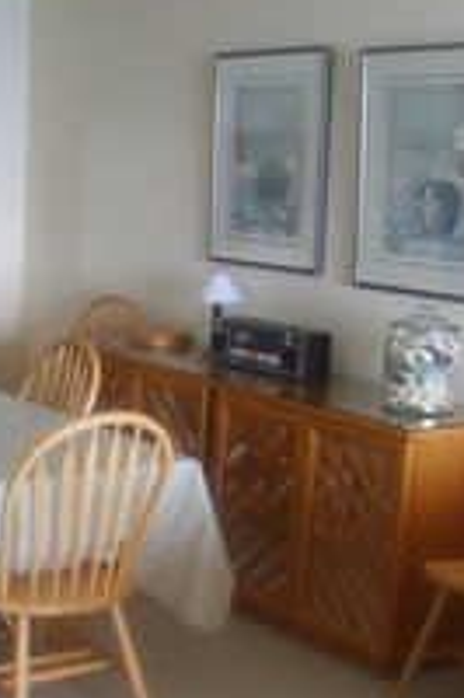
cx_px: 63
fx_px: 1297
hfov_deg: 20.0
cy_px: 436
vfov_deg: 30.0
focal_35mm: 67
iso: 120
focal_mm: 5.8
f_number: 2.8
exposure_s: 1/30
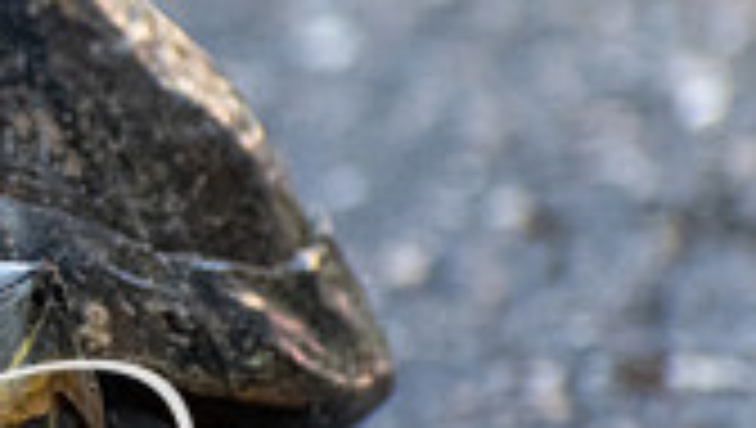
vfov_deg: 0.8
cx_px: -446
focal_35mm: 1623
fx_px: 32576
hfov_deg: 1.3
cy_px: 187
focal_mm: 300
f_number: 6.3
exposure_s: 1/500
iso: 2200
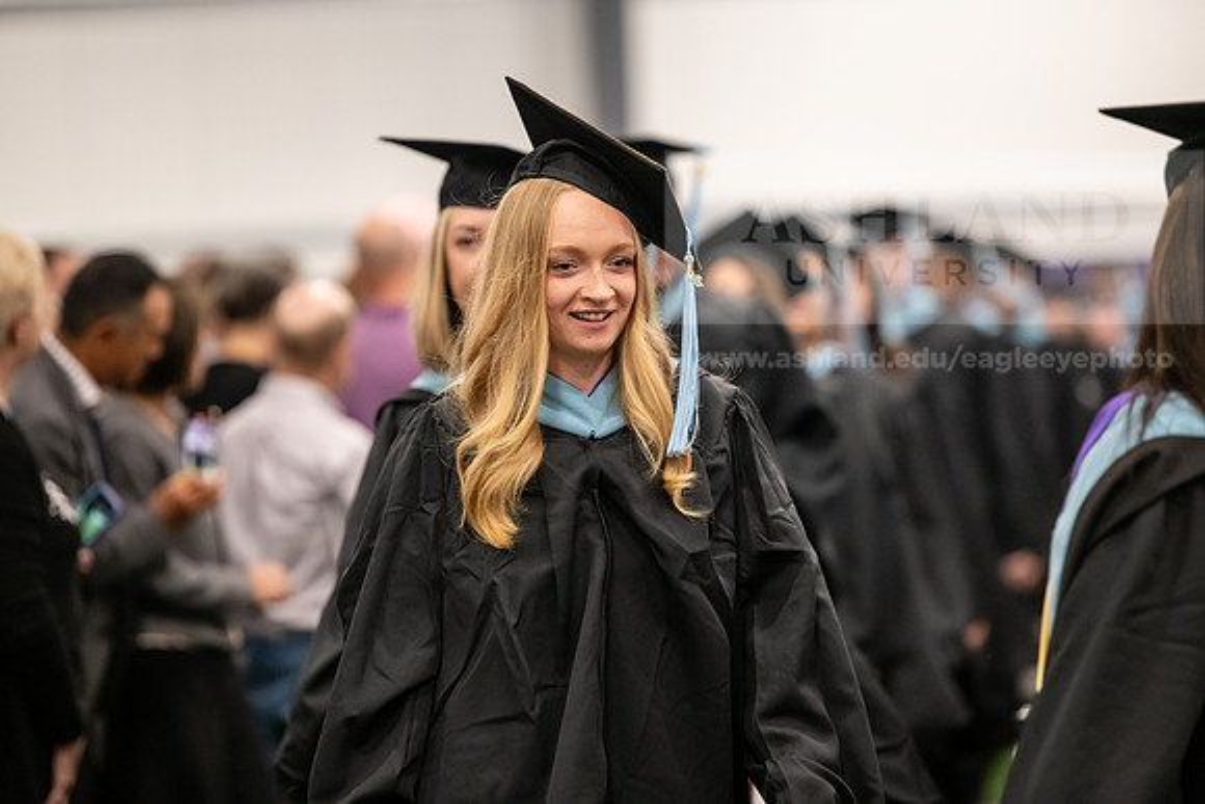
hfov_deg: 11.7
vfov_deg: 7.9
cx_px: 602
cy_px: 402
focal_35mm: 175
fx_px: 5859
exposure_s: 1/200
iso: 3200
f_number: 3.2
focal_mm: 175
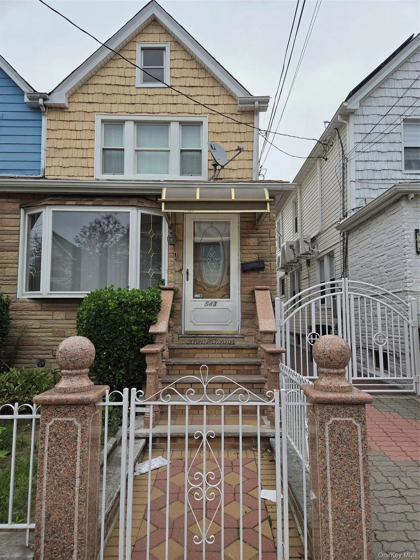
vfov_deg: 73.9
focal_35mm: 23
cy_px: 280
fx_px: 372
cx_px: 210
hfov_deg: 58.9
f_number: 1.8
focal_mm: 5.4
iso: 80
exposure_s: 1/4187
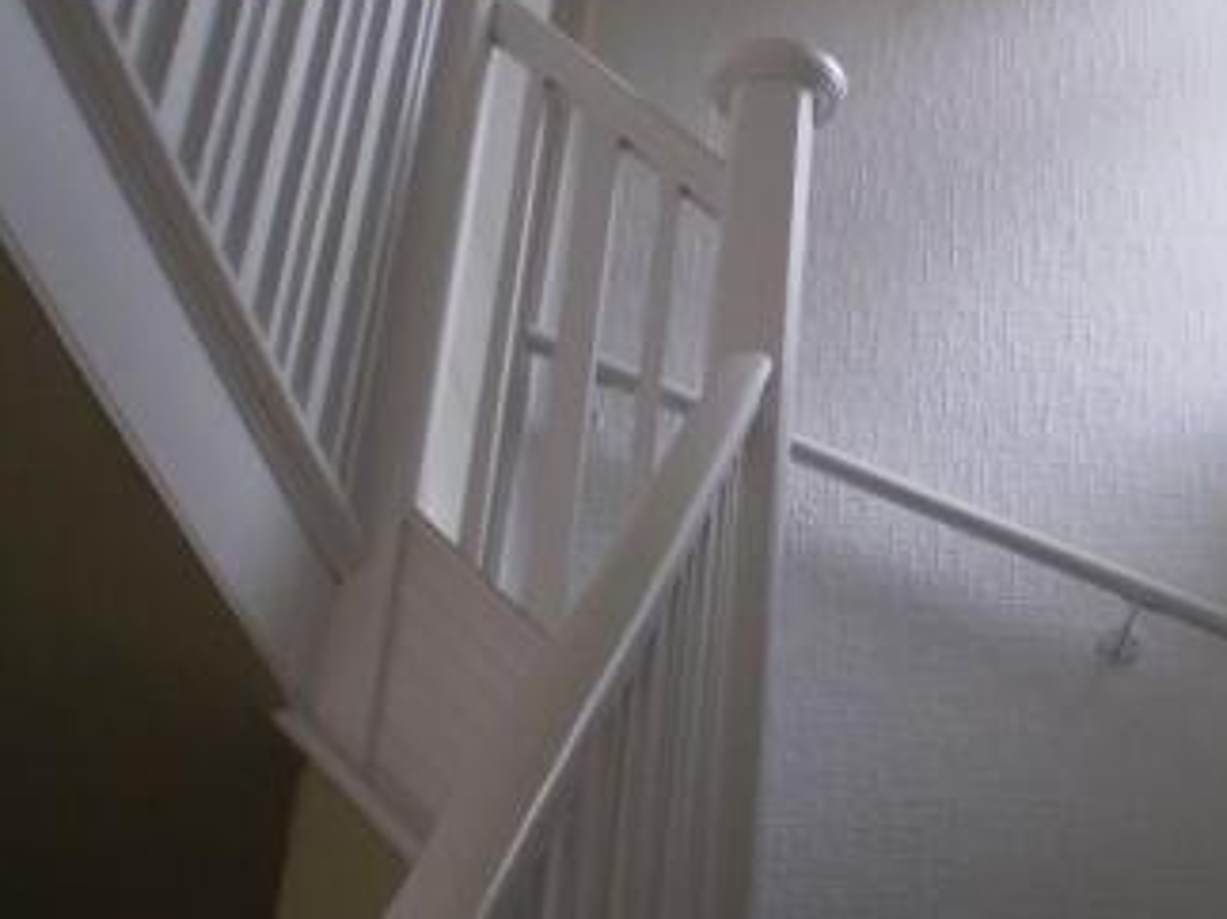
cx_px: 921
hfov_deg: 29.4
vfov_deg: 22.5
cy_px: 291
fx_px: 2303
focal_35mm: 65
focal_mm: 6.3
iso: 100
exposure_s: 1/30
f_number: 3.1
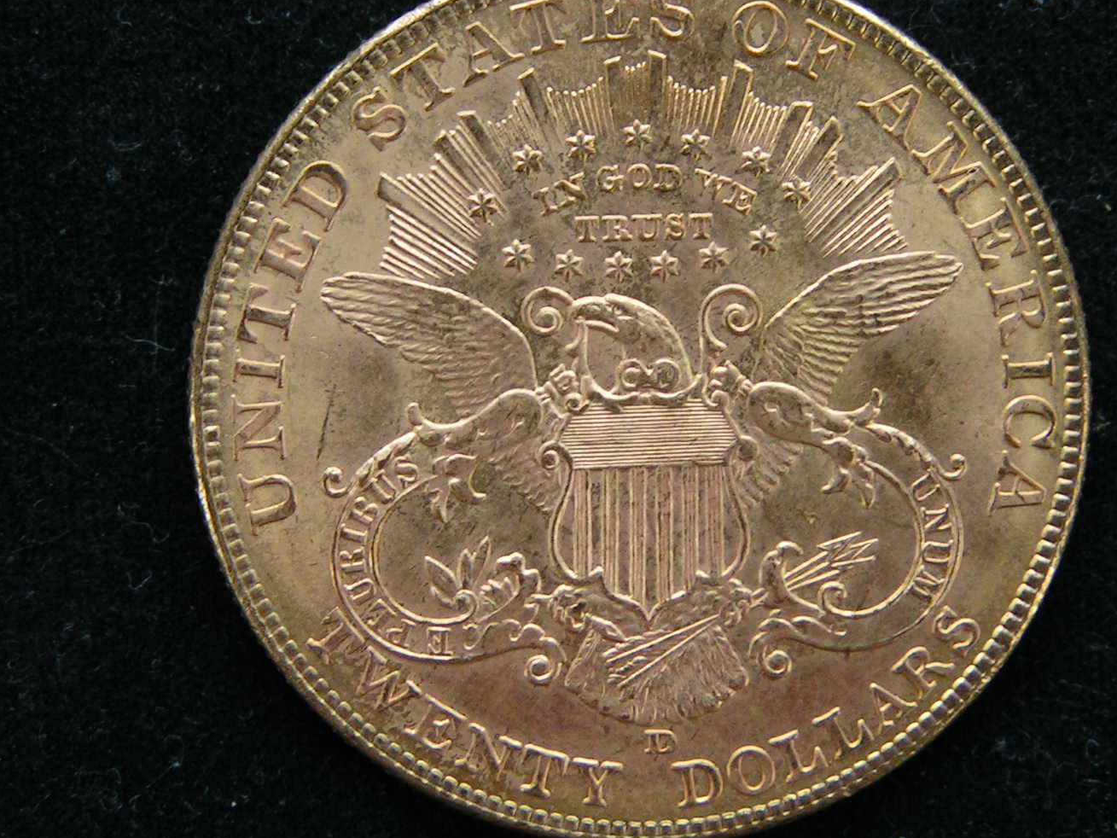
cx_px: 620
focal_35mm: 77
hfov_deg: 25.3
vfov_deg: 19.1
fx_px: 2485
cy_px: 399
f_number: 3.2
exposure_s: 1/60
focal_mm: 9.7
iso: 80
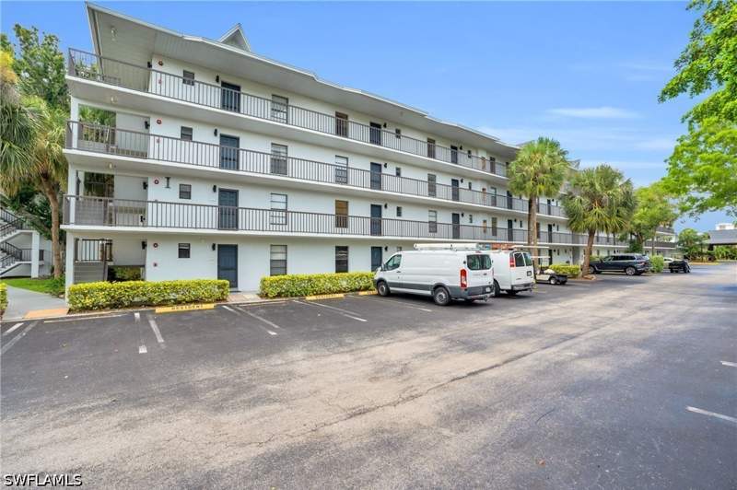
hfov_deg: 96.8
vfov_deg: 73.6
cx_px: 368
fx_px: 327
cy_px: 245
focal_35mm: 16
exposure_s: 1/160
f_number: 9
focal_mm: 16
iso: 200
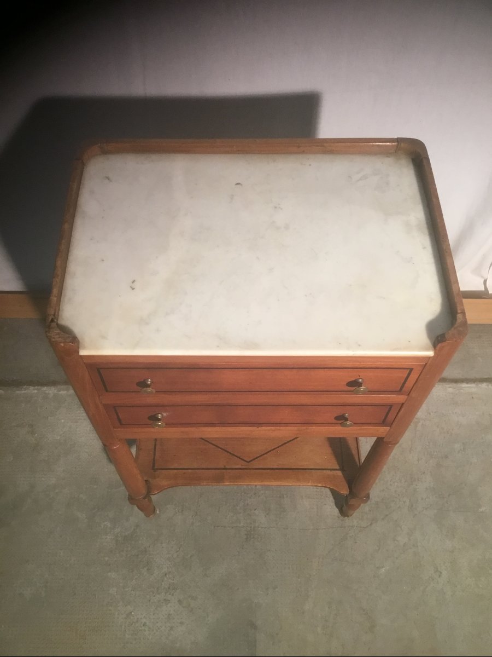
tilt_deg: -57.1
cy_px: 328
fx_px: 587
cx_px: 246
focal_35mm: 31
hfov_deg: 45.4
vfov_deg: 58.4
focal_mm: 3.3
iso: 100
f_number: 2.4
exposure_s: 1/33
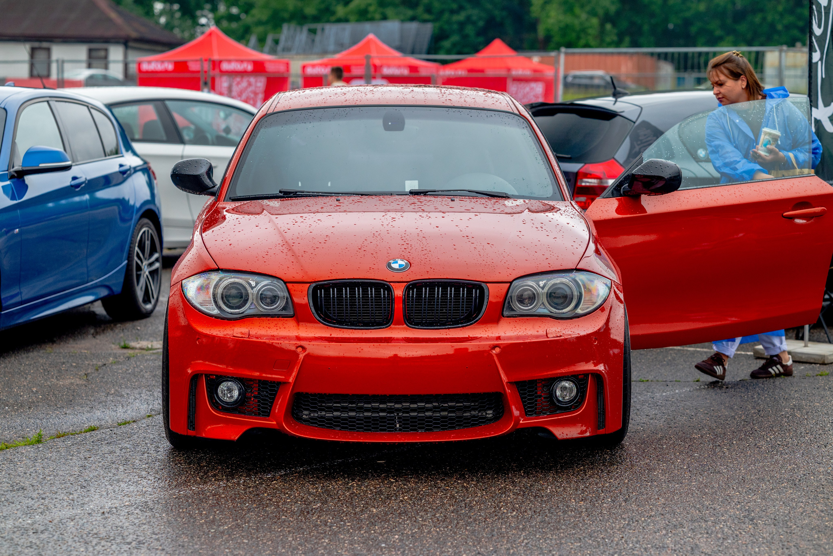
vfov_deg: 15.8
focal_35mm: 87
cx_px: 412
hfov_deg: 23.4
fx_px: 2009
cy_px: 278
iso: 400
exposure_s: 1/800
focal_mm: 85
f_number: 3.5
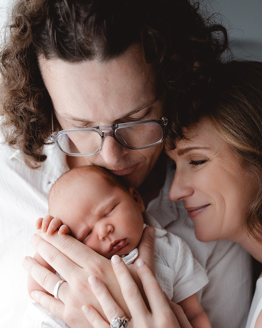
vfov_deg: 41.6
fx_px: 426
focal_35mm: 44
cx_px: 136
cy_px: 213
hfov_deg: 34.2
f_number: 2.8
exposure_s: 1/160
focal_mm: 35
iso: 640
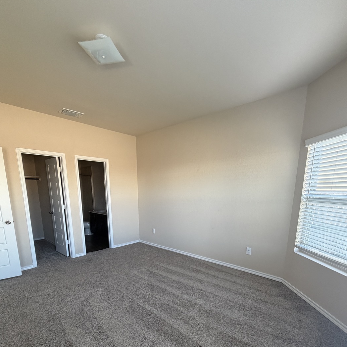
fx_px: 193
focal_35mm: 17
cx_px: 176
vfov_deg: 81.8
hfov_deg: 84.0
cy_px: 224
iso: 320
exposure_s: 1/103
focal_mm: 2.22
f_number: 2.2
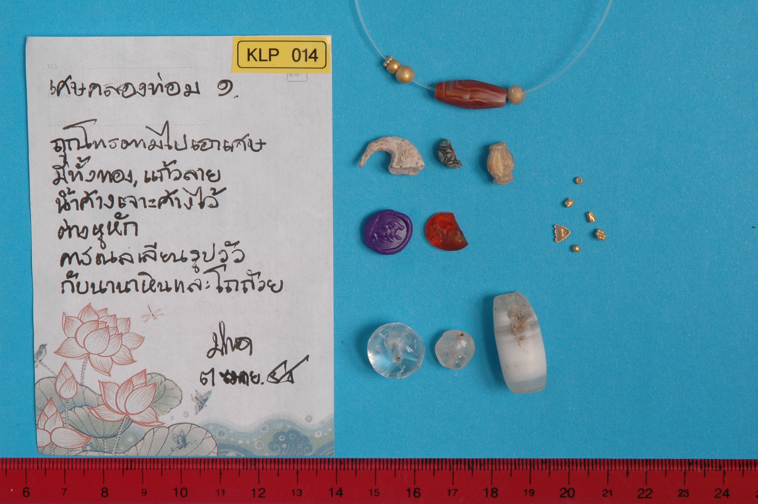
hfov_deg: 19.5
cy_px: 252
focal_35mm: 105
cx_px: 379
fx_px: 2209
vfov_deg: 13.0
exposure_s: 1/6
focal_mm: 70
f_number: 25
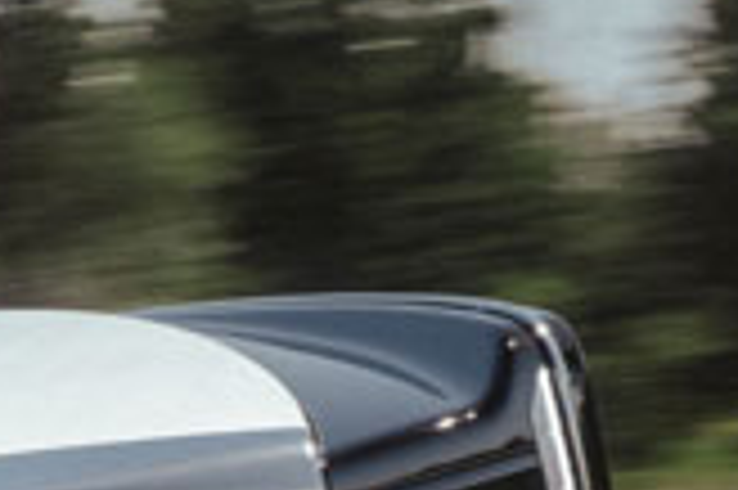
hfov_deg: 5.5
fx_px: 7536
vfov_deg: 3.7
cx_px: -747
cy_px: 674
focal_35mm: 368
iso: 50
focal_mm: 59
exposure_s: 1/25
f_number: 11
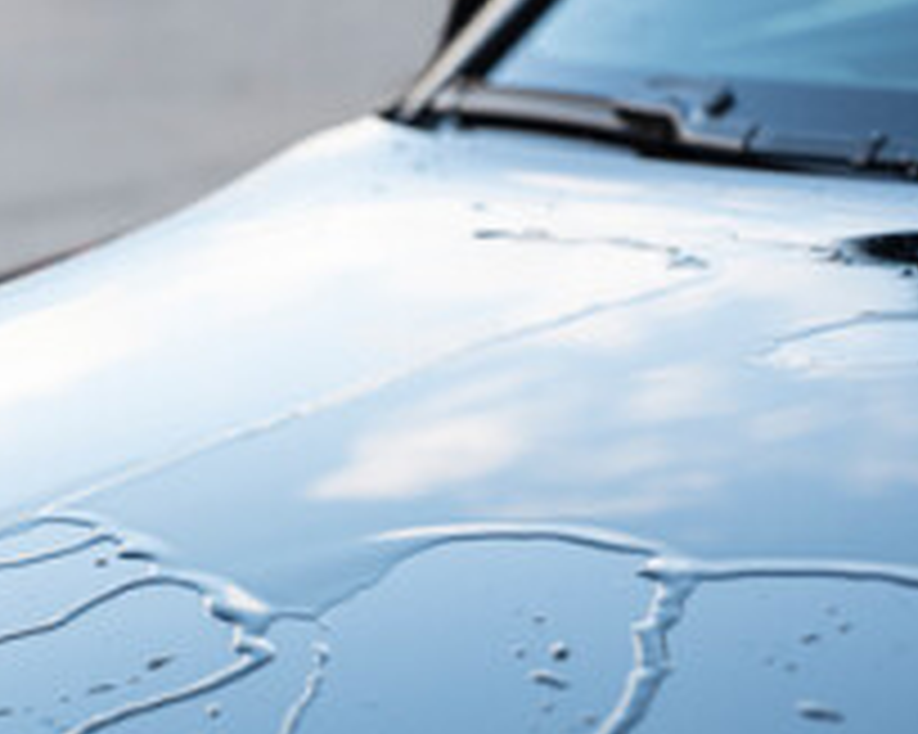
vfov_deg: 12.5
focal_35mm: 122
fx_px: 3313
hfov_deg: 15.4
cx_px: -45
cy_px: 759
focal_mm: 64
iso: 200
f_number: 4
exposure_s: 1/250
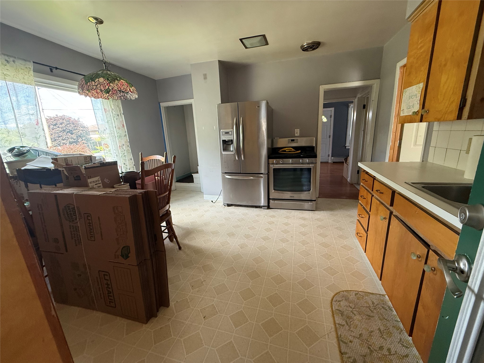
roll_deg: +3.3
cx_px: 242
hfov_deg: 102.1
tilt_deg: -13.5
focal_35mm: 14
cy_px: 182
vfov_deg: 85.7
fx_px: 196
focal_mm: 2.22
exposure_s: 1/99
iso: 320
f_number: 2.2
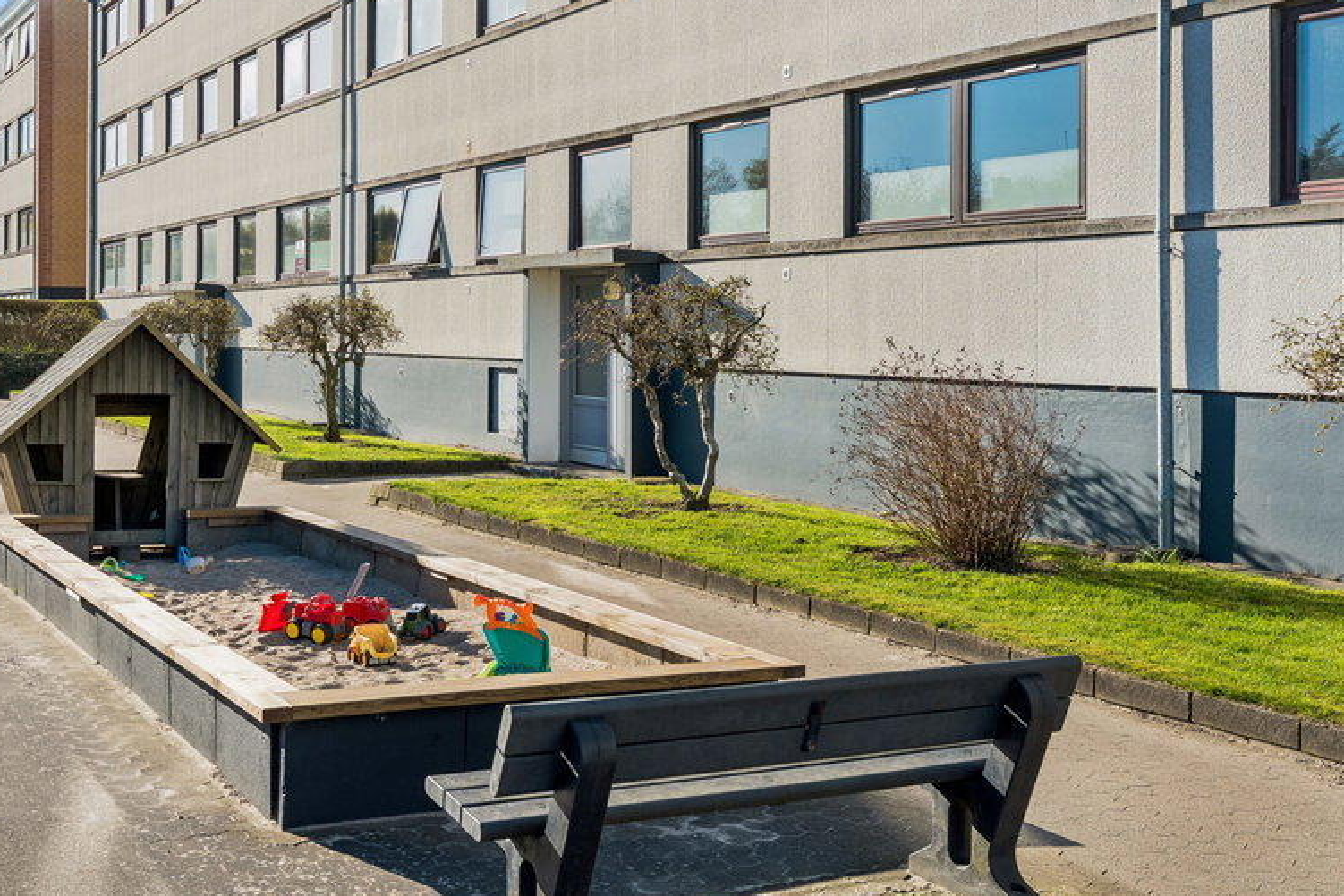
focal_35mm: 45
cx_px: 467
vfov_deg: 29.7
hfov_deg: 43.1
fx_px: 1680
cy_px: 312
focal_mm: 33
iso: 400
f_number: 10
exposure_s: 1/400
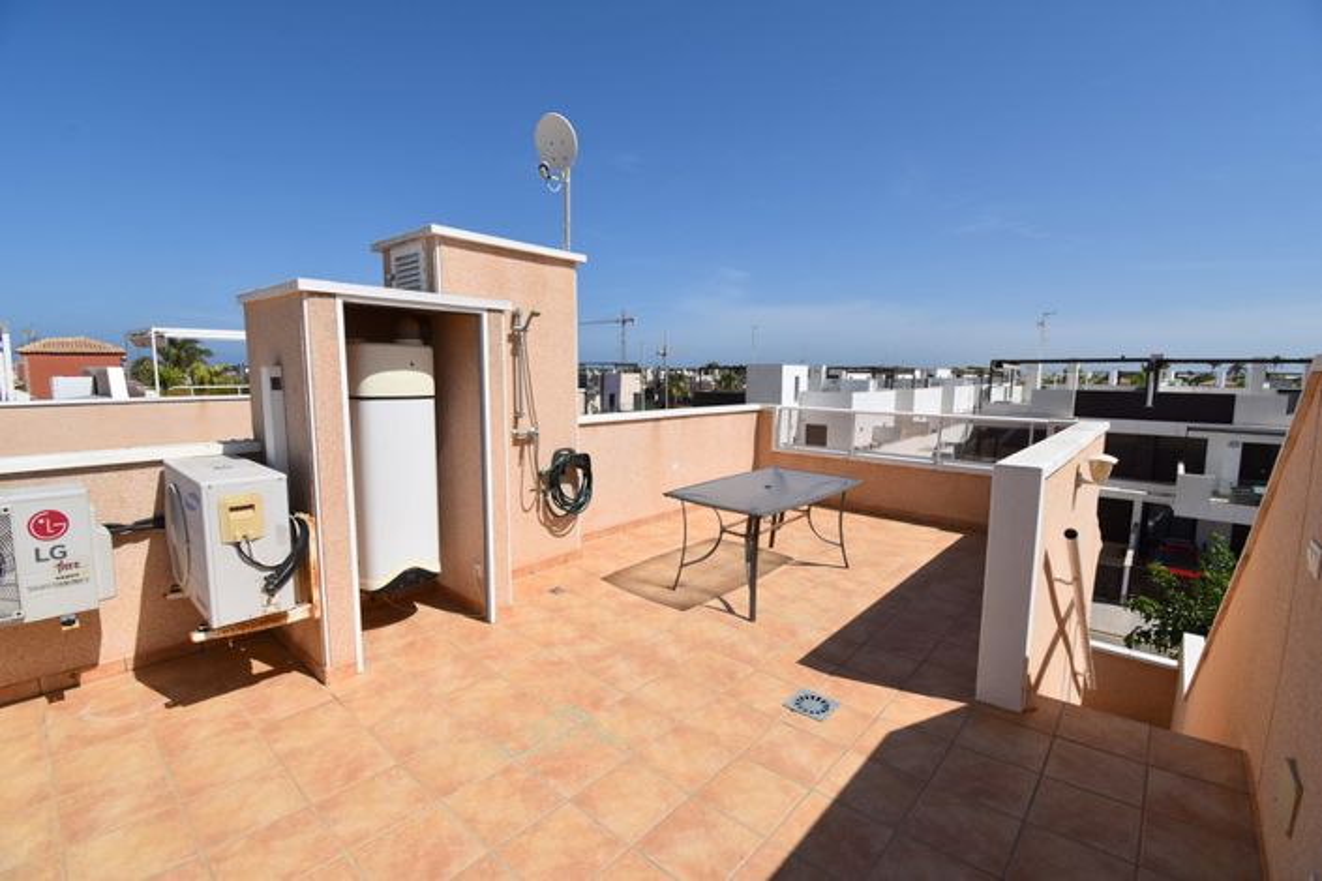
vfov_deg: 77.3
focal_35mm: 15
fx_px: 551
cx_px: 661
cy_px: 440
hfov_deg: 100.4
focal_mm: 10
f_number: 10
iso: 100
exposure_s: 1/400
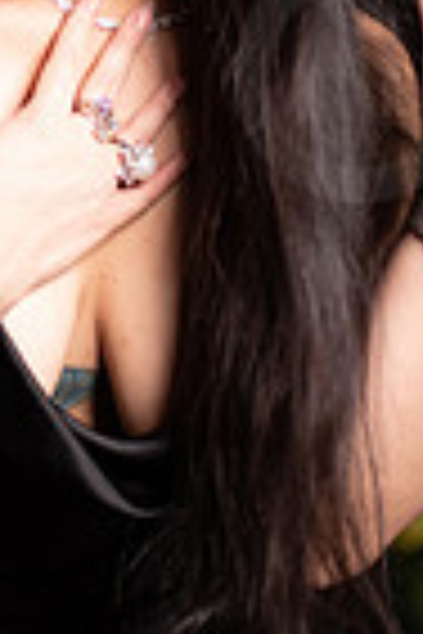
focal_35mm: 112
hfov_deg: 12.2
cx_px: 76
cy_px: 72
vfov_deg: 18.0
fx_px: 1974
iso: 800
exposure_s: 1/640
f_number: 1.4
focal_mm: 35
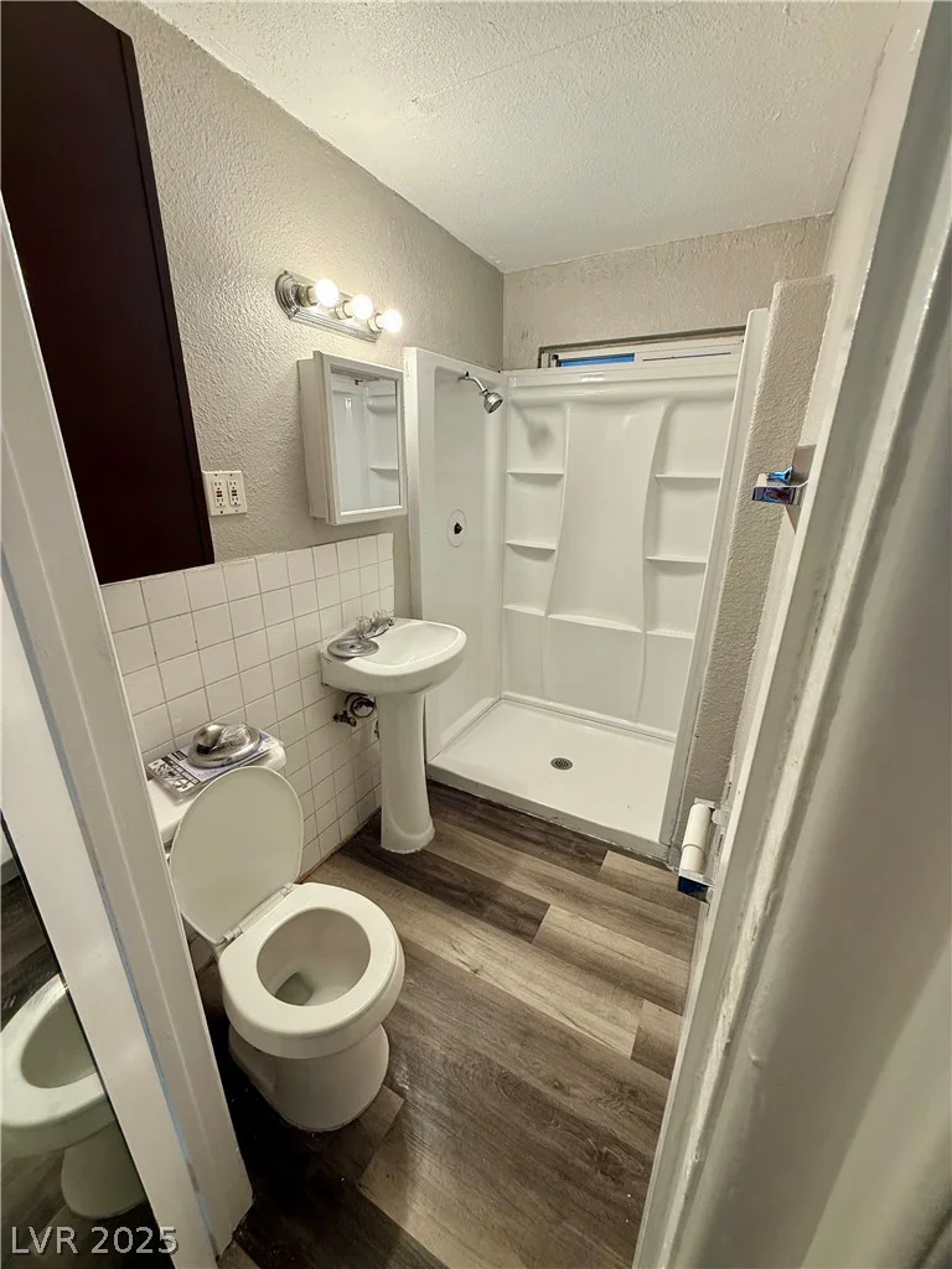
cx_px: 476
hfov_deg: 85.7
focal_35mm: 14
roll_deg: -1.1
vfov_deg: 102.1
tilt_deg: -19.3
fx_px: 513
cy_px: 634
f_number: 2.2
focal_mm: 2.22
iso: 125
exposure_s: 1/120
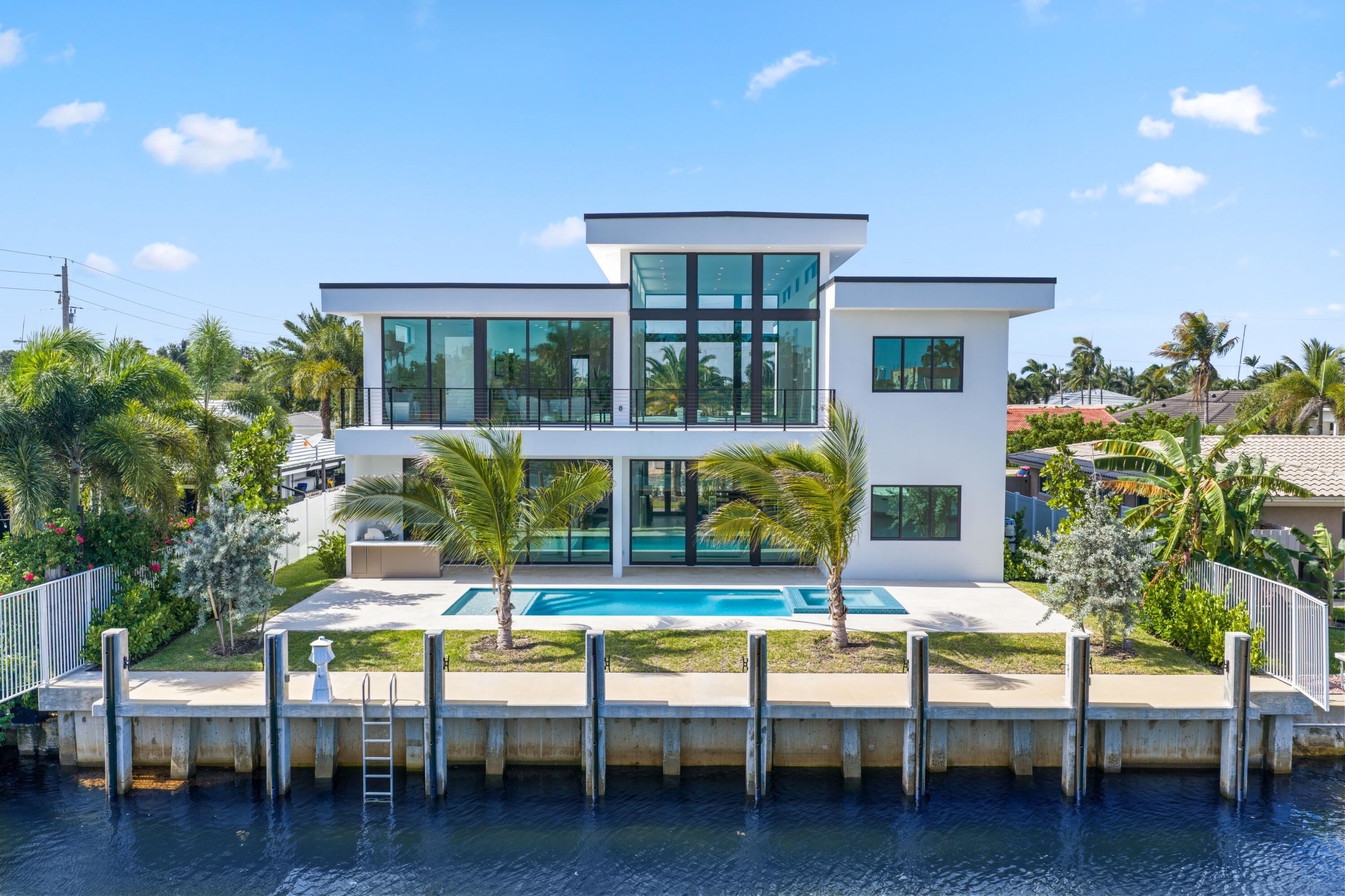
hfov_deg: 65.5
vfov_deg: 46.4
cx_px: 672
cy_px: 448
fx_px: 1046
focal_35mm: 28
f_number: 2.8
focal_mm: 14.45
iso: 100
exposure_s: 1/320
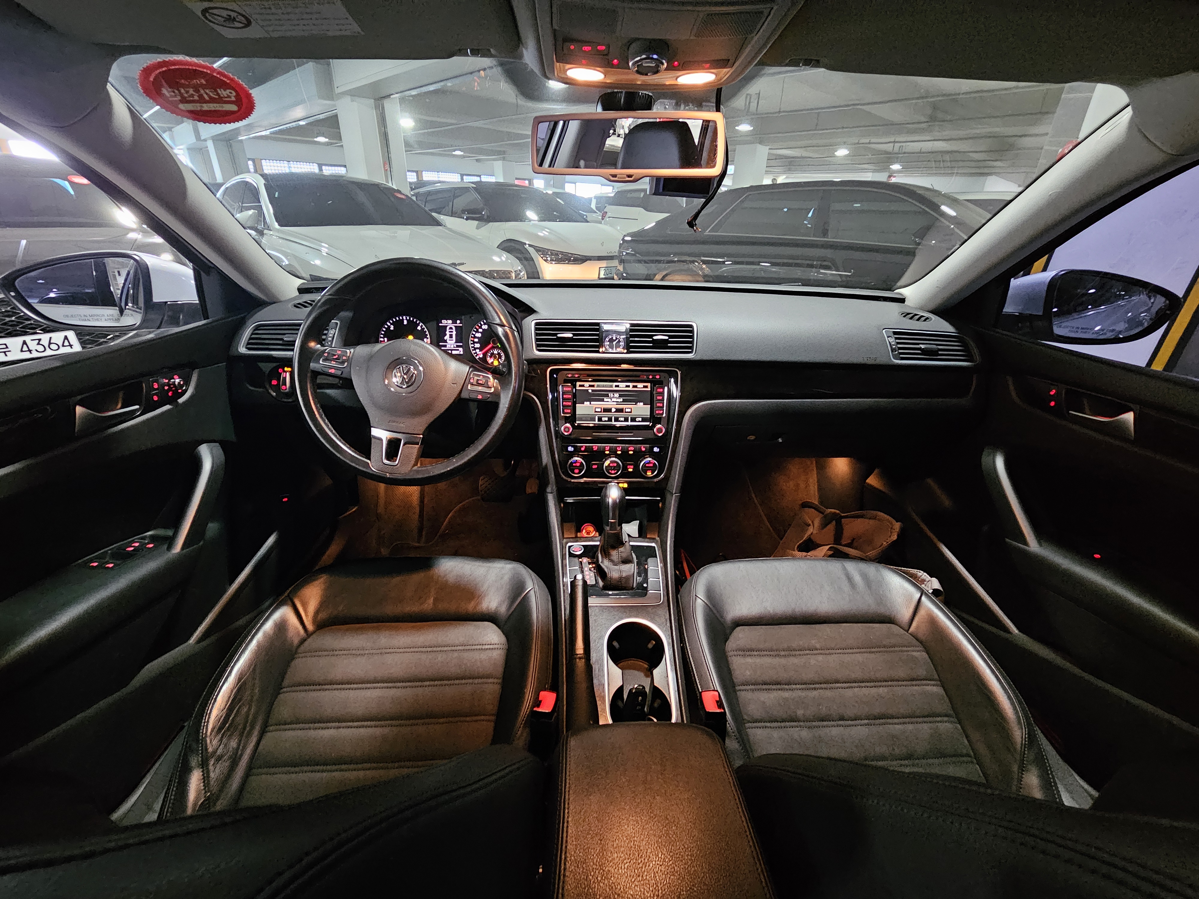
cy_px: 450
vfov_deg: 89.9
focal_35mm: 13
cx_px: 600
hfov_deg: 106.2
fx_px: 450
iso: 1250
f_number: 2.2
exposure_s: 1/24
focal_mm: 2.2
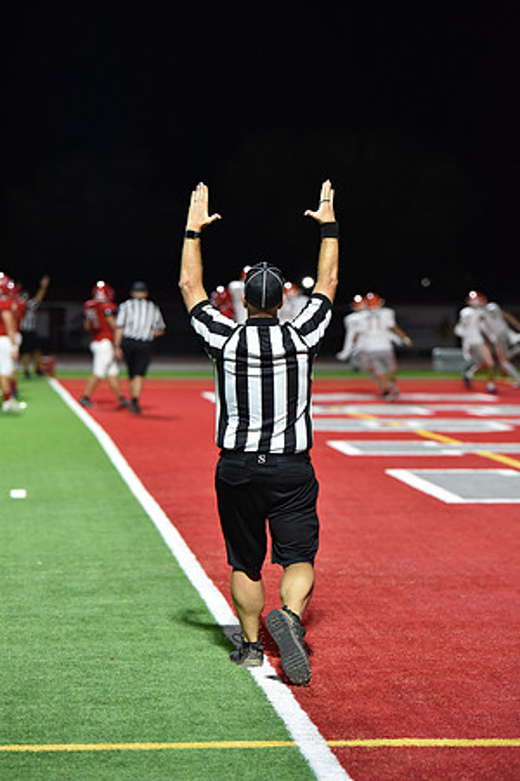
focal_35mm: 125
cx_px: 260
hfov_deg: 11.0
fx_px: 2708
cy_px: 390
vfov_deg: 16.4
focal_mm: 125
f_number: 2.8
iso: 4500
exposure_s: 1/500
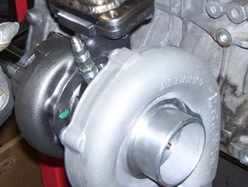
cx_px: 124
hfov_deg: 21.3
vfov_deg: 15.9
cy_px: 25
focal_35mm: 92
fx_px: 660
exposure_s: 1/60
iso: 80
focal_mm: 6
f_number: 2.7
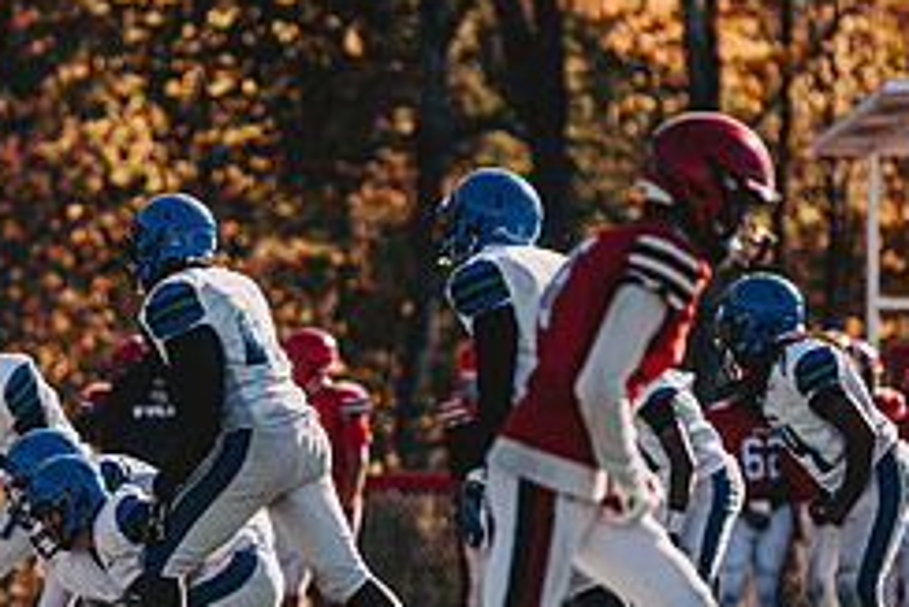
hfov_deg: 4.3
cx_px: 250
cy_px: 434
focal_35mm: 475
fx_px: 12000
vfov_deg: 2.9
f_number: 3.2
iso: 250
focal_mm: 200
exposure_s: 1/3200
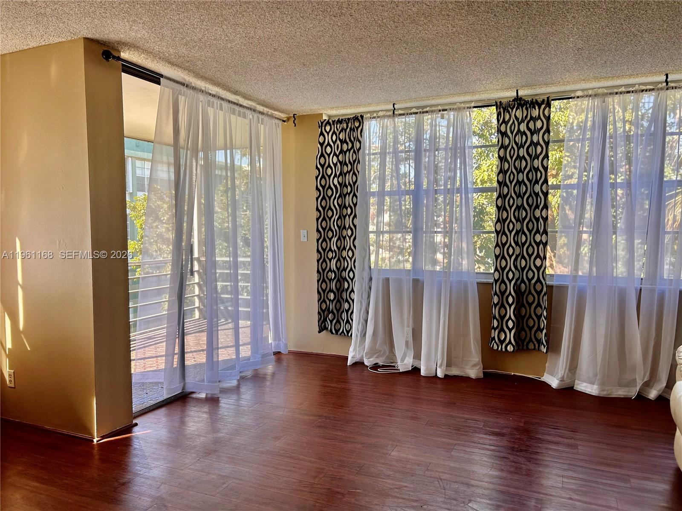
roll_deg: +0.1
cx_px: 341
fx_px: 512
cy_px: 256
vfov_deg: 53.1
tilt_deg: -3.1
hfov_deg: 67.3
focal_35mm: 26
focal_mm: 5.7
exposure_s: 1/216
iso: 40
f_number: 1.5
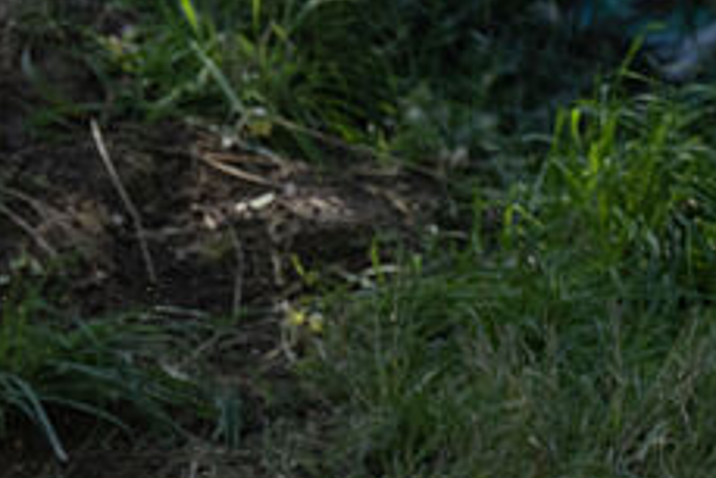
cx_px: -844
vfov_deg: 1.7
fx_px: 16159
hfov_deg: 2.5
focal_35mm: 812
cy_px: 865
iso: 200
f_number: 4
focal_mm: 150
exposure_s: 1/1250
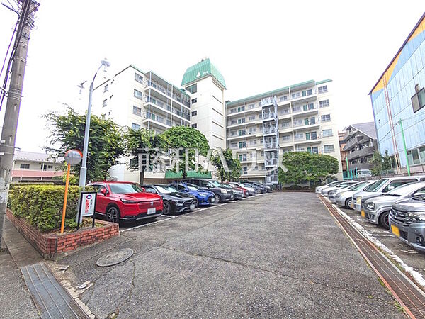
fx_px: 172
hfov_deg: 102.1
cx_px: 212
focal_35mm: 14
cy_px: 160
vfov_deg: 85.7
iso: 49
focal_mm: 1.83
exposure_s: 1/469
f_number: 2.2
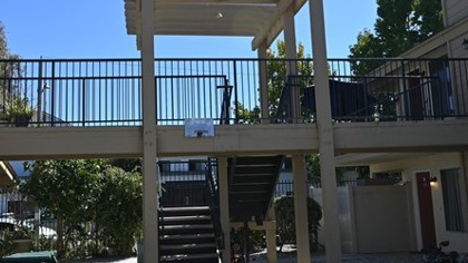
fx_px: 571
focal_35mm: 46
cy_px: 96
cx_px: 208
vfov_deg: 25.9
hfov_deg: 44.5
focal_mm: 12
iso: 100
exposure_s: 1/320
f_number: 6.3
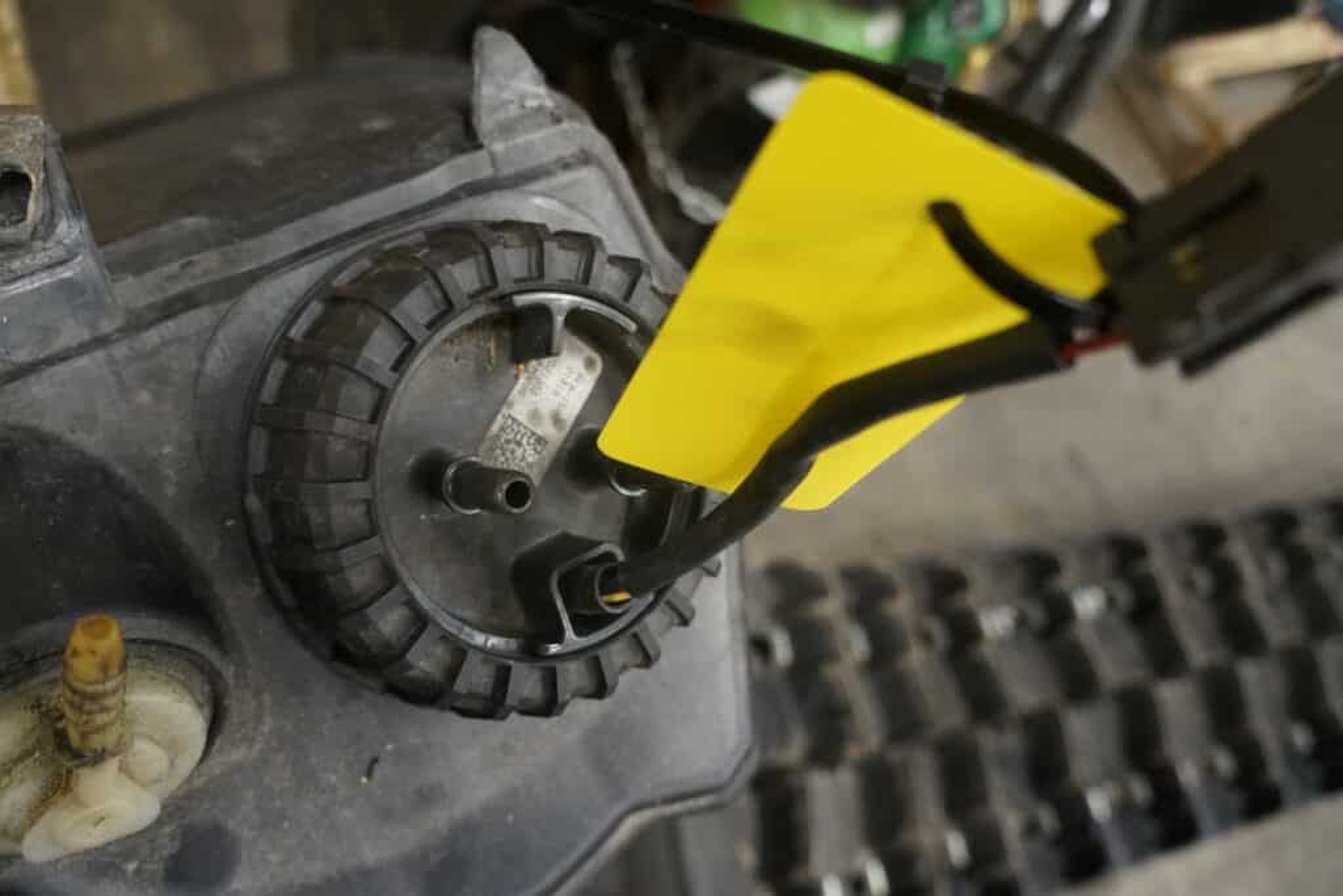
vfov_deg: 47.9
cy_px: 448
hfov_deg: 67.4
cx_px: 672
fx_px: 1007
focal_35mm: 27
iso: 1250
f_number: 4.5
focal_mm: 18
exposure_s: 1/60
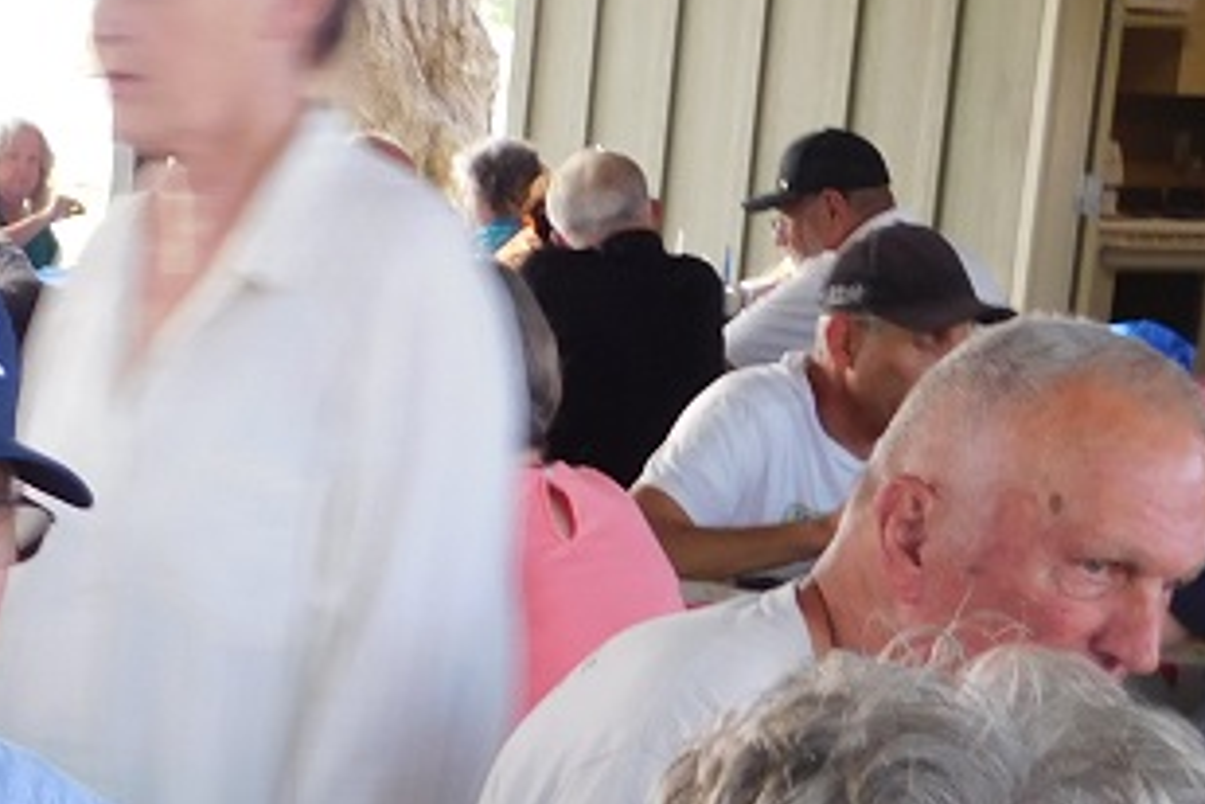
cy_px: 1038
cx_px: -409
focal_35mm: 124
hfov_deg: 15.6
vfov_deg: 10.8
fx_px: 4150
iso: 125
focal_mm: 7.1
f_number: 3.6
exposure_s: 1/40
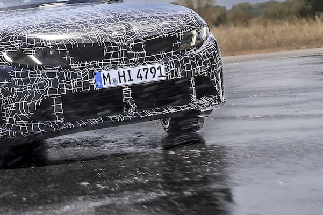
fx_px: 1265
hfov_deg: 14.4
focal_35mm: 141
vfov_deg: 9.7
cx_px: 26
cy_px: 84
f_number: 4.5
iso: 50
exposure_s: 1/125
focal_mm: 53
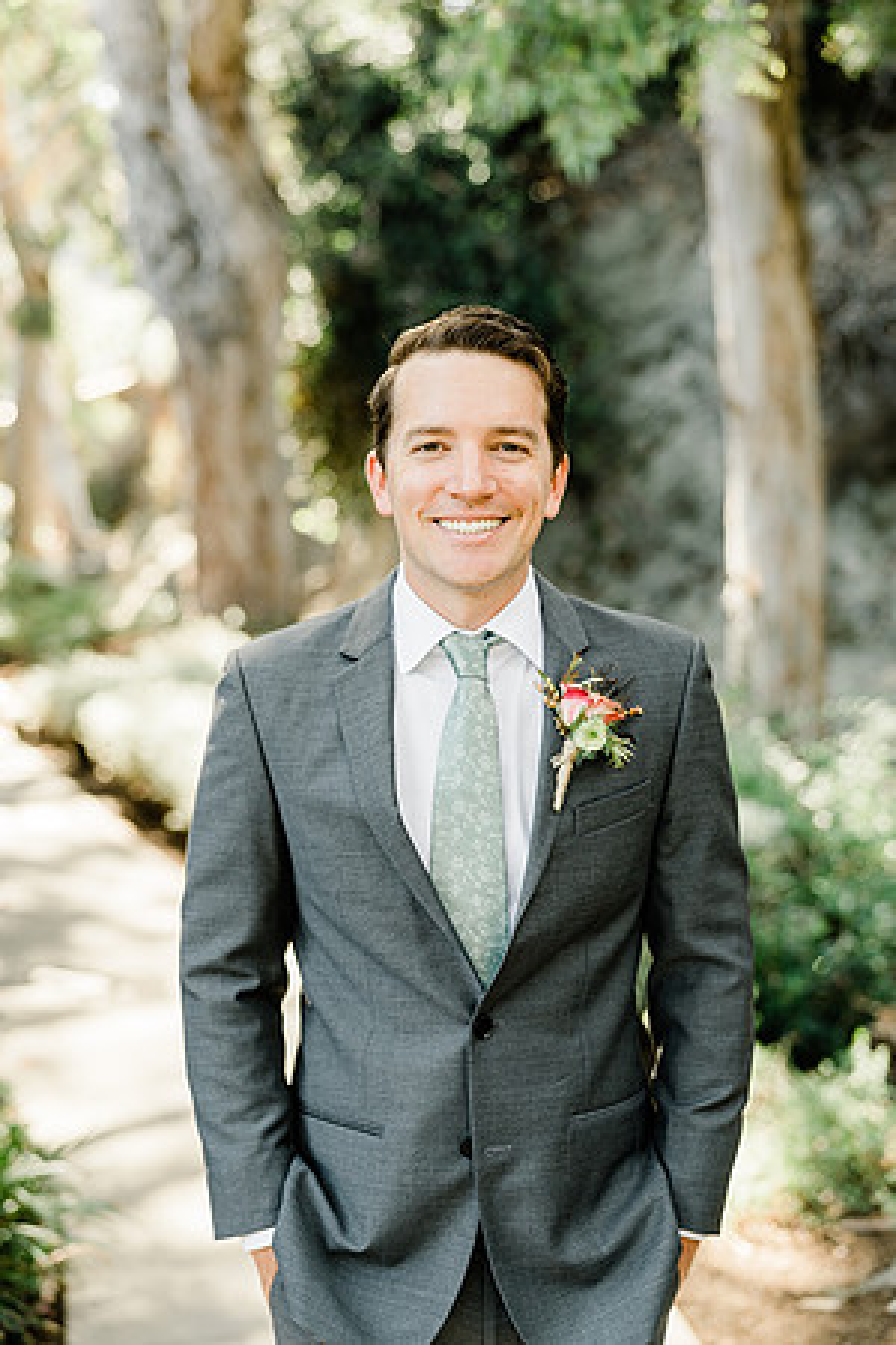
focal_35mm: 50
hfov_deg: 27.0
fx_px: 1867
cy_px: 672
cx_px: 448
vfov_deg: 39.6
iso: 200
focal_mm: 50
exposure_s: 1/250
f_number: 2
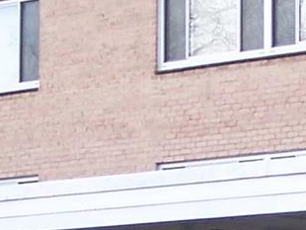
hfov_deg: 7.9
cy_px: 234
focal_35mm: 251
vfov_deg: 5.9
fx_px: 2221
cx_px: 293
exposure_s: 1/180
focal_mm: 6.3
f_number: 2.8
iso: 80
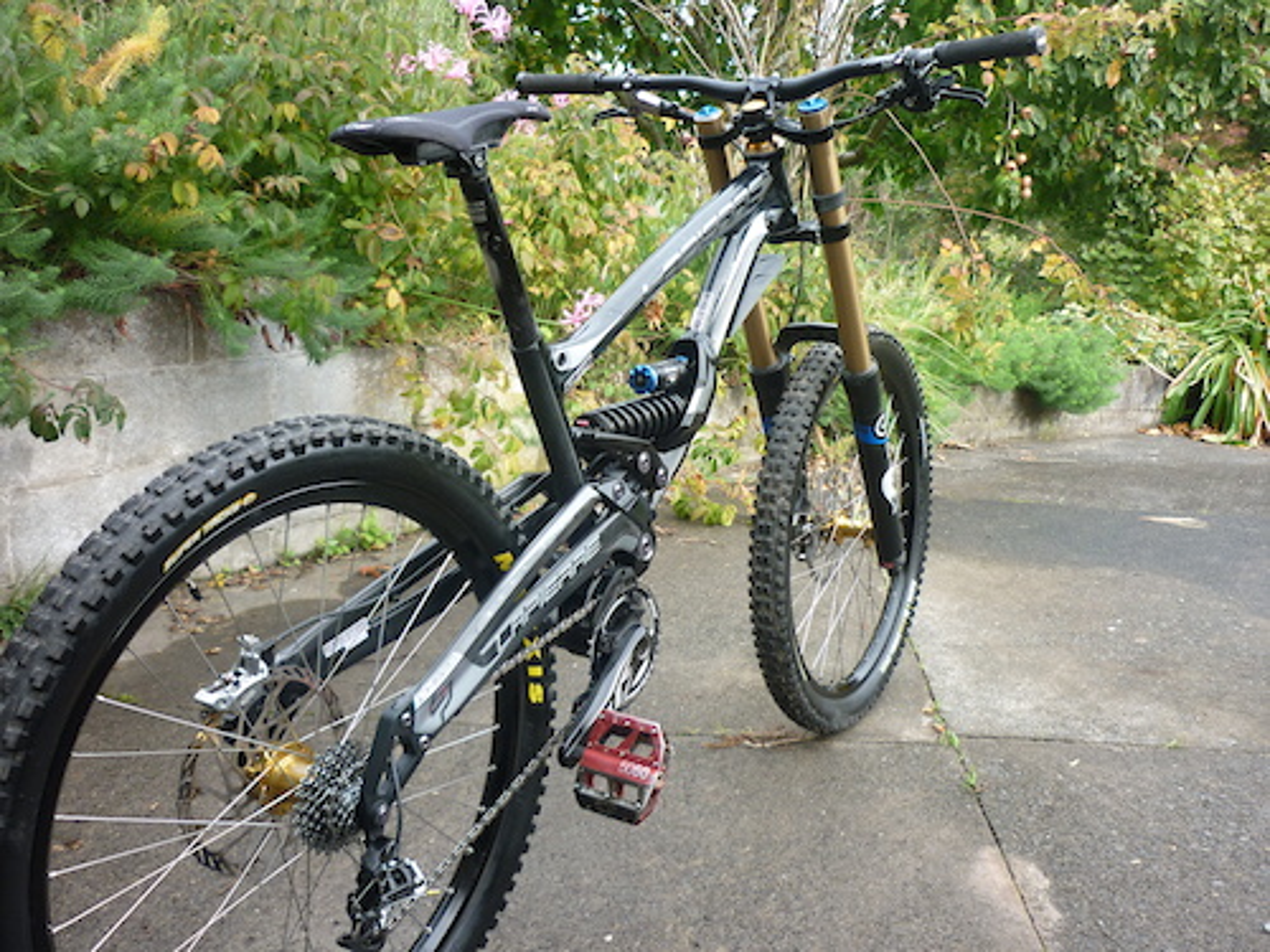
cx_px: 635
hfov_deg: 55.4
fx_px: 1211
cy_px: 476
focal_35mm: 33
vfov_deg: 42.9
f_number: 2.8
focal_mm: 5.5
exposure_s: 1/125
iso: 80
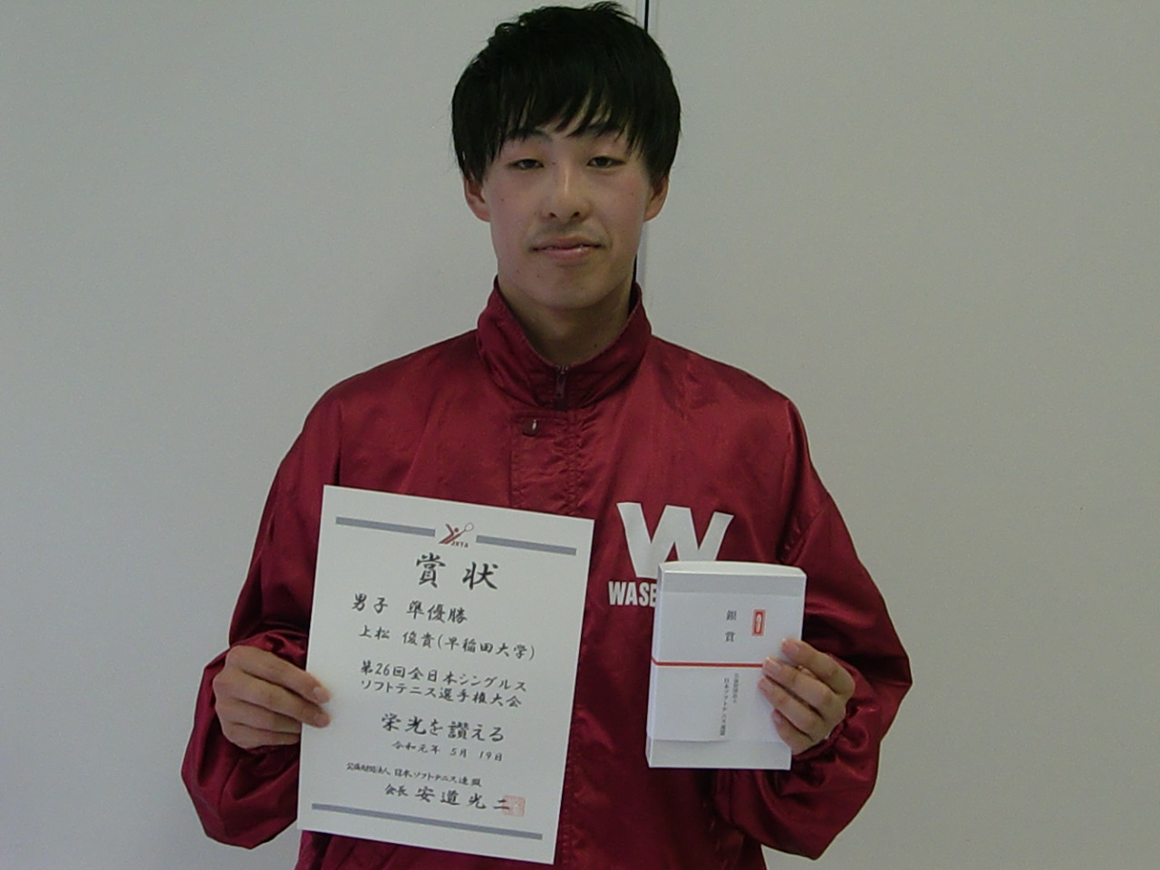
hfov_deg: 34.9
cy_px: 435
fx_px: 1843
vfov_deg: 26.6
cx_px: 580
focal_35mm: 55
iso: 400
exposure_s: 1/100
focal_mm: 9.8
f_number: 3.6
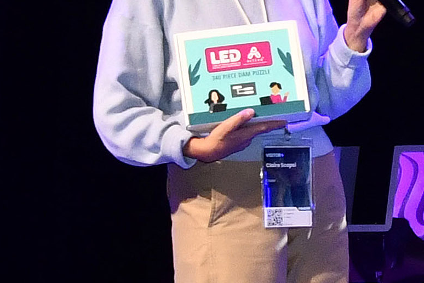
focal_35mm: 259
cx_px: 897
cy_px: 50
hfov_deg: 7.6
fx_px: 3050
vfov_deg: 5.3
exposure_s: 1/100
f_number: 5.6
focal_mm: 24
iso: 1250
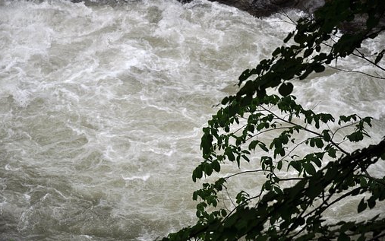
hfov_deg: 19.3
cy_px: 124
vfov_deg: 12.1
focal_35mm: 108
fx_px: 1133
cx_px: 192
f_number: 4.5
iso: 200
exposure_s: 1/320
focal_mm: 70
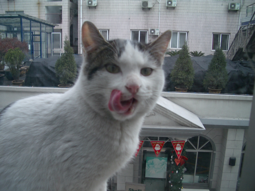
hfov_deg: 52.6
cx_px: 128
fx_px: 258
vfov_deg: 40.7
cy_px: 96
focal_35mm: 35
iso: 50
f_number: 2.6
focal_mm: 5.8
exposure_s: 1/250
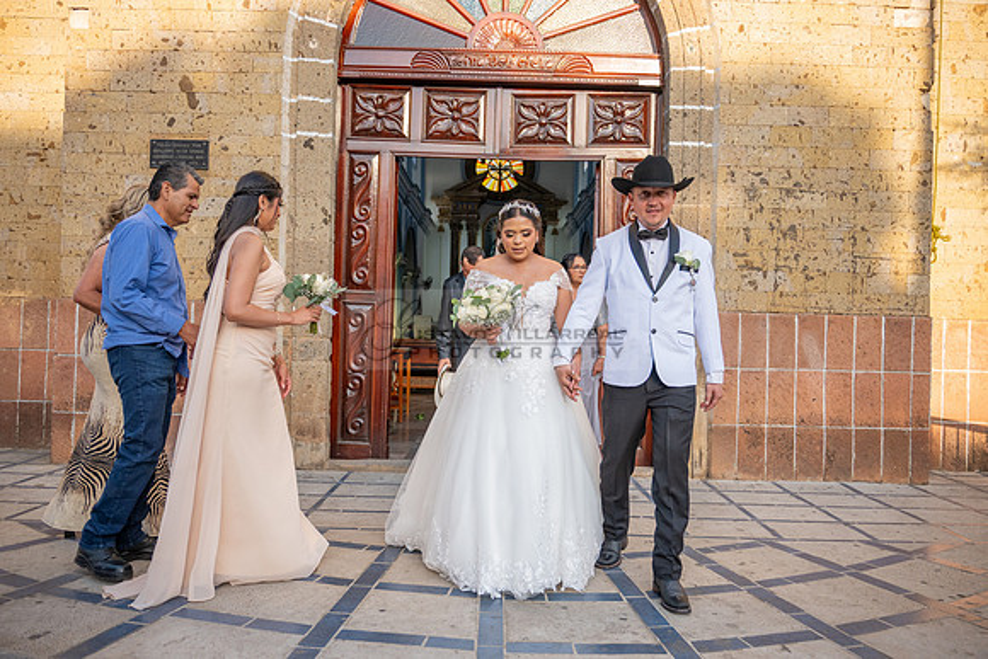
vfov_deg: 46.4
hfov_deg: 65.5
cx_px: 494
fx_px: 769
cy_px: 330
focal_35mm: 28
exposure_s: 1/1600
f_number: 4
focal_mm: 28
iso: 1000
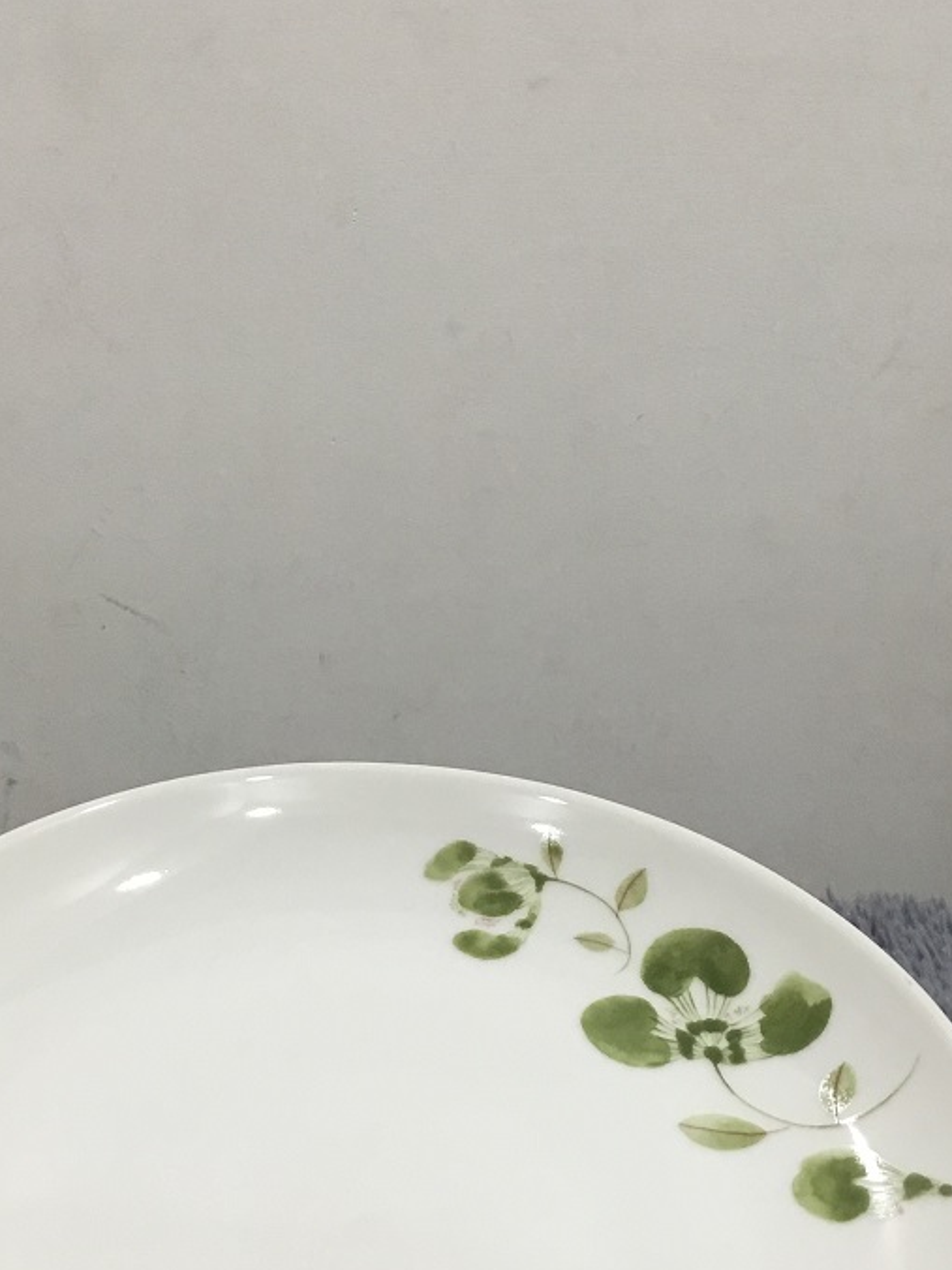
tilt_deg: -15.7
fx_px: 2017
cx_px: 407
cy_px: 937
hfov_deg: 26.5
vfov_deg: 34.3
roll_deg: +0.6
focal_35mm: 55
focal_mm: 3.3
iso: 50
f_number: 2.4
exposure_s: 1/33
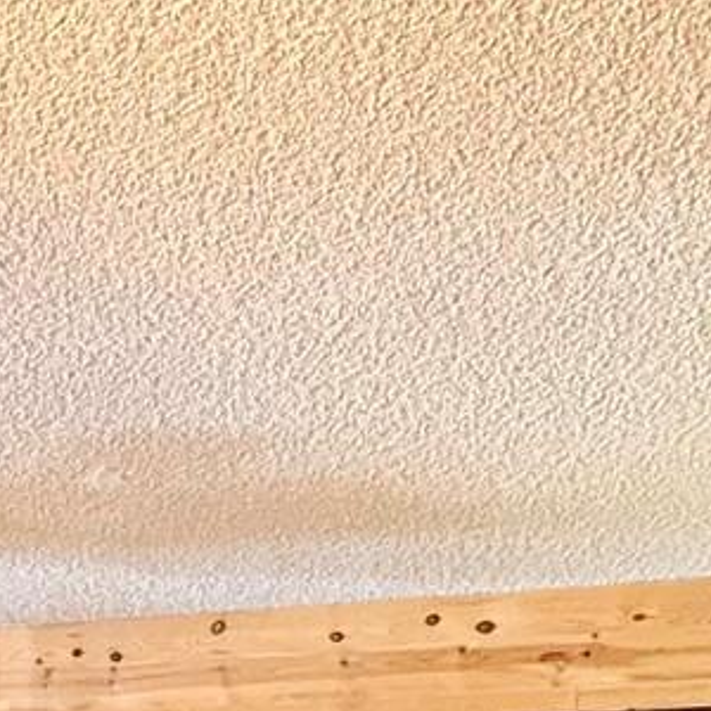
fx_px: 1534
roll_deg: +0.3
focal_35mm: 66
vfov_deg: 20.8
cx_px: 123
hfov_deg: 25.6
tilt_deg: -6.8
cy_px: 1154
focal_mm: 2.22
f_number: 2.2
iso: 1000
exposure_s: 1/40
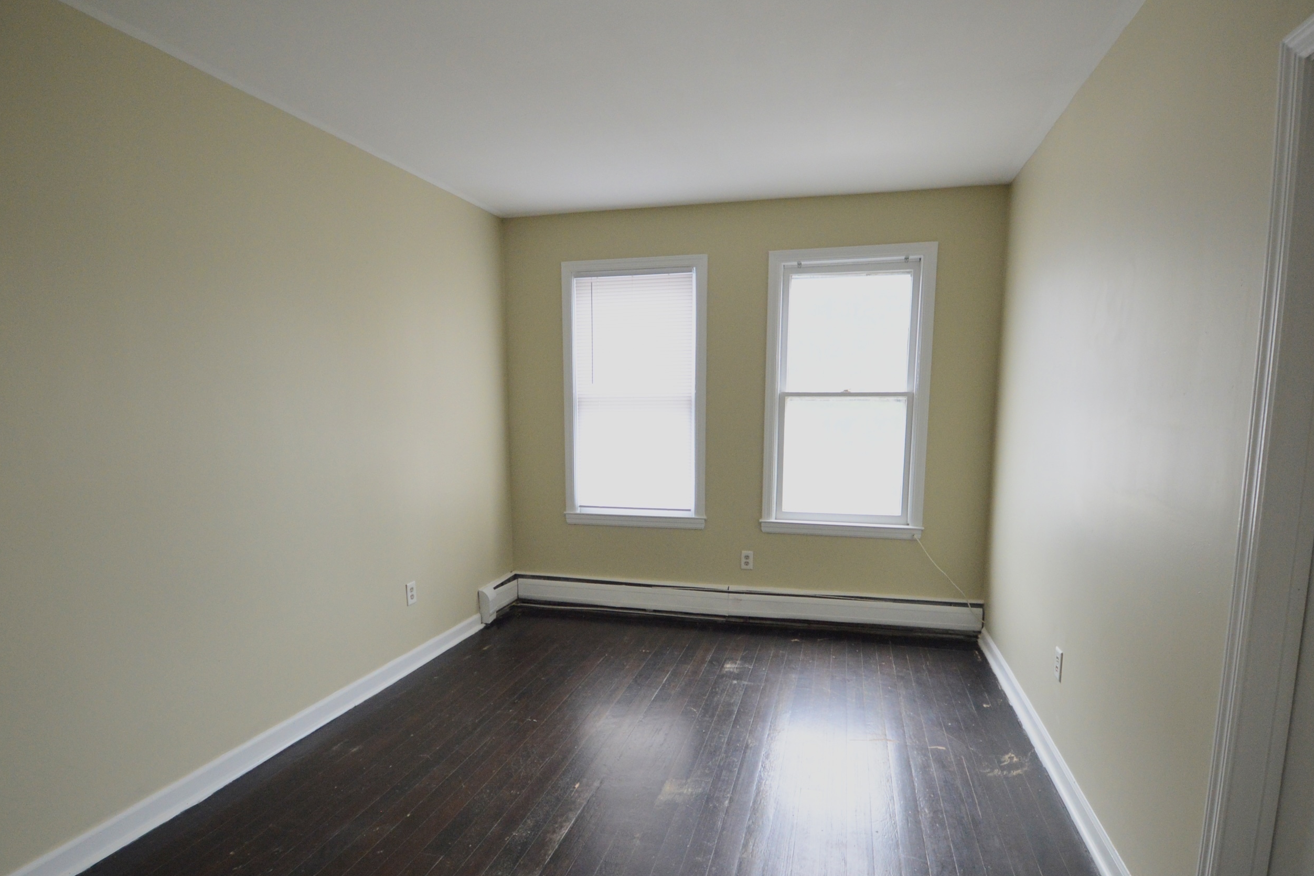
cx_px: 673
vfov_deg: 66.9
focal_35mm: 18
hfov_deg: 90.0
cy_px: 512
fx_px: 657
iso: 1100
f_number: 3.5
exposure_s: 1/60
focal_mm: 10
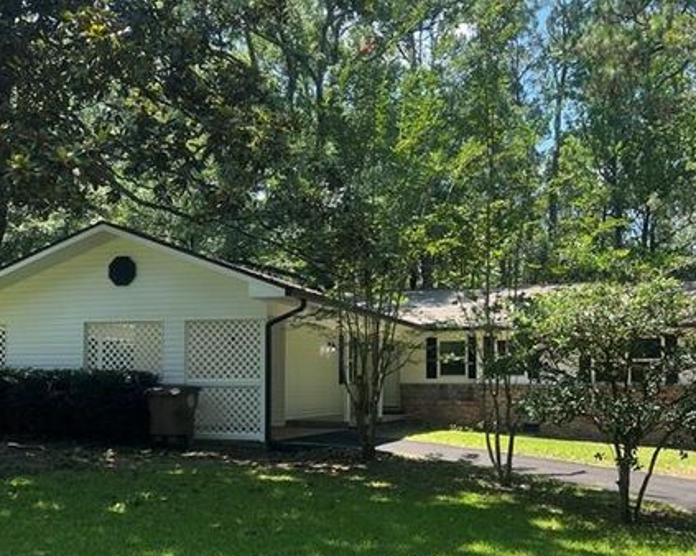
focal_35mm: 40
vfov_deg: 37.1
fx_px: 824
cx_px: 372
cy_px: 338
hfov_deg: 45.8
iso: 50
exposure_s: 1/1000
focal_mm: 5.7
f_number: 1.5
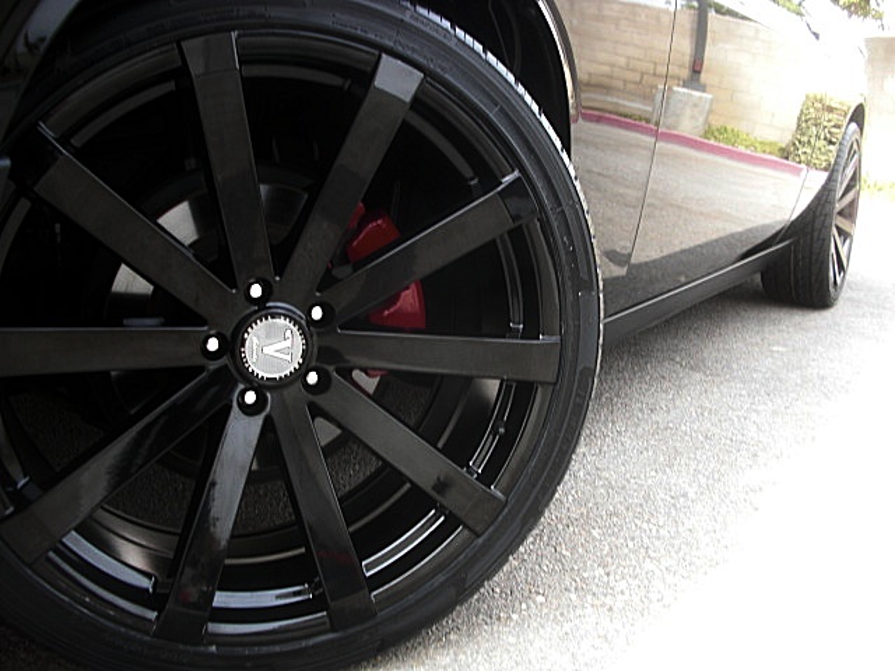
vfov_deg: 39.7
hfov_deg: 51.4
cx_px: 448
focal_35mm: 36
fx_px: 931
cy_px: 336
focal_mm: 6.3
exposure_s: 1/80
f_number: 2.8
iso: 50
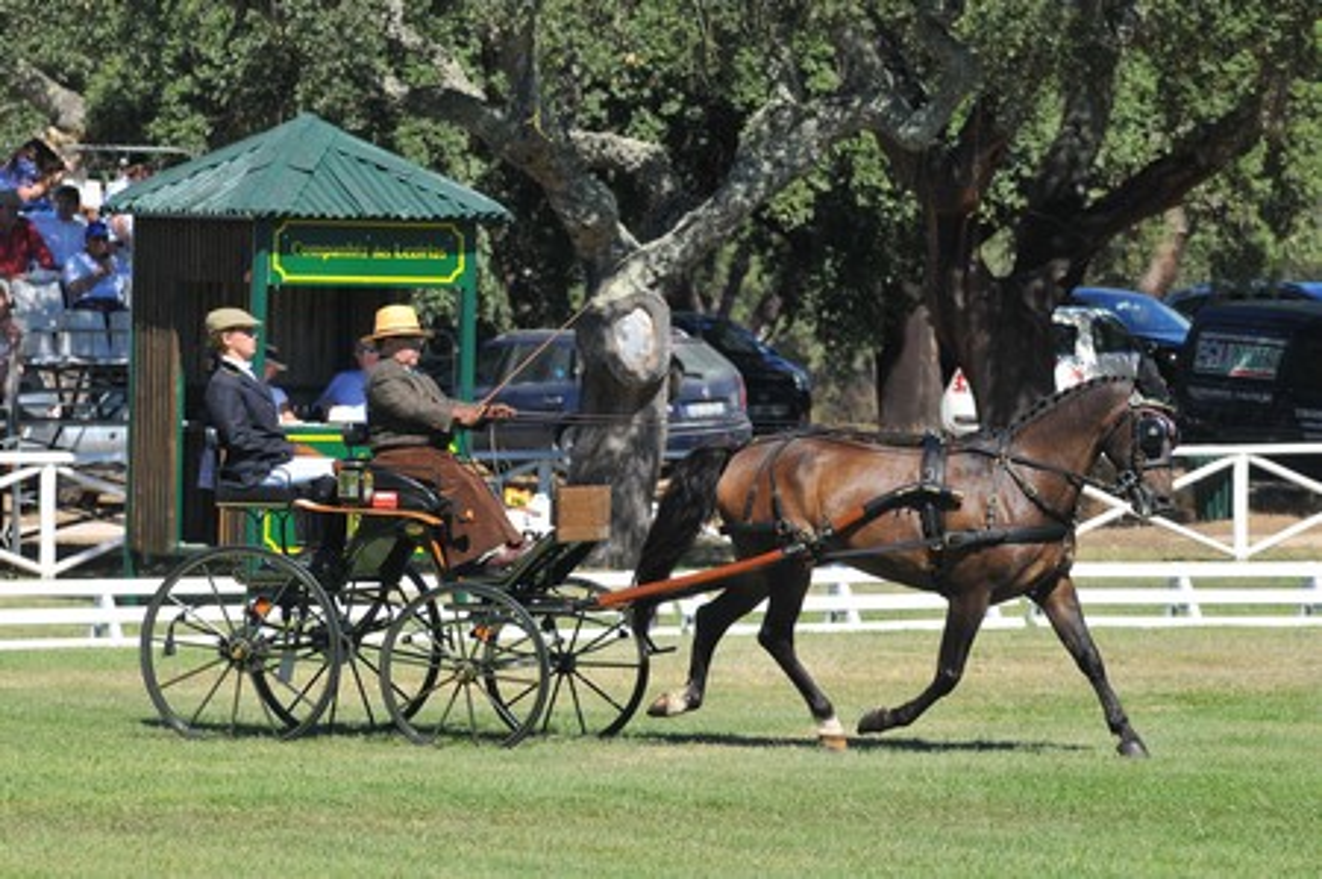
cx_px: 661
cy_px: 440
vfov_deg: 5.1
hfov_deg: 7.6
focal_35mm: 270
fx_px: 9904
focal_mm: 180
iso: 320
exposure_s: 1/800
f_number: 5.6
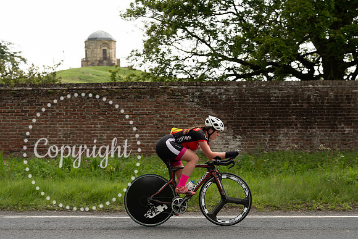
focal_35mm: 74
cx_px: 179
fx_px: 738
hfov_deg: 27.3
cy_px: 126
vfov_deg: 18.4
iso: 500
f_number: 4.5
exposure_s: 1/1000
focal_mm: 70
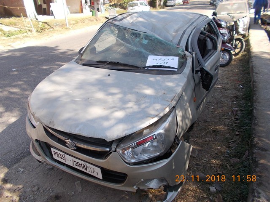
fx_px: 203
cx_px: 135
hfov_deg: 67.3
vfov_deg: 53.1
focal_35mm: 26
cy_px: 101
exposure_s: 1/200
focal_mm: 4.6
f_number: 3.2
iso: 80
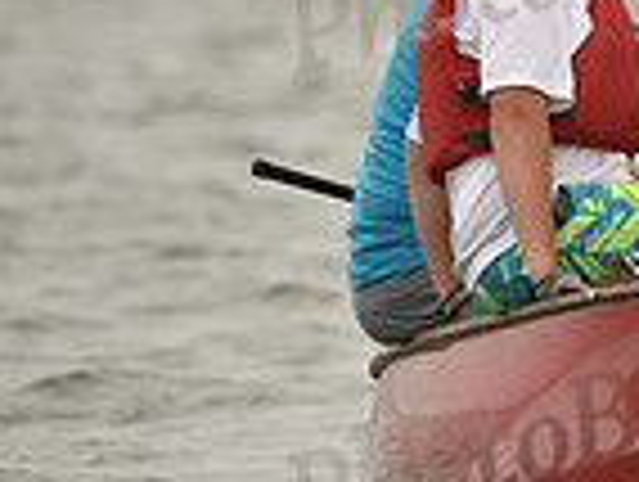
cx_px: 1156
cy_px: 128
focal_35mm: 1568
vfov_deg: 1.0
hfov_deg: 1.3
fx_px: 28994
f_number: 6.3
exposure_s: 1/1250
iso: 320
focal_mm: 400
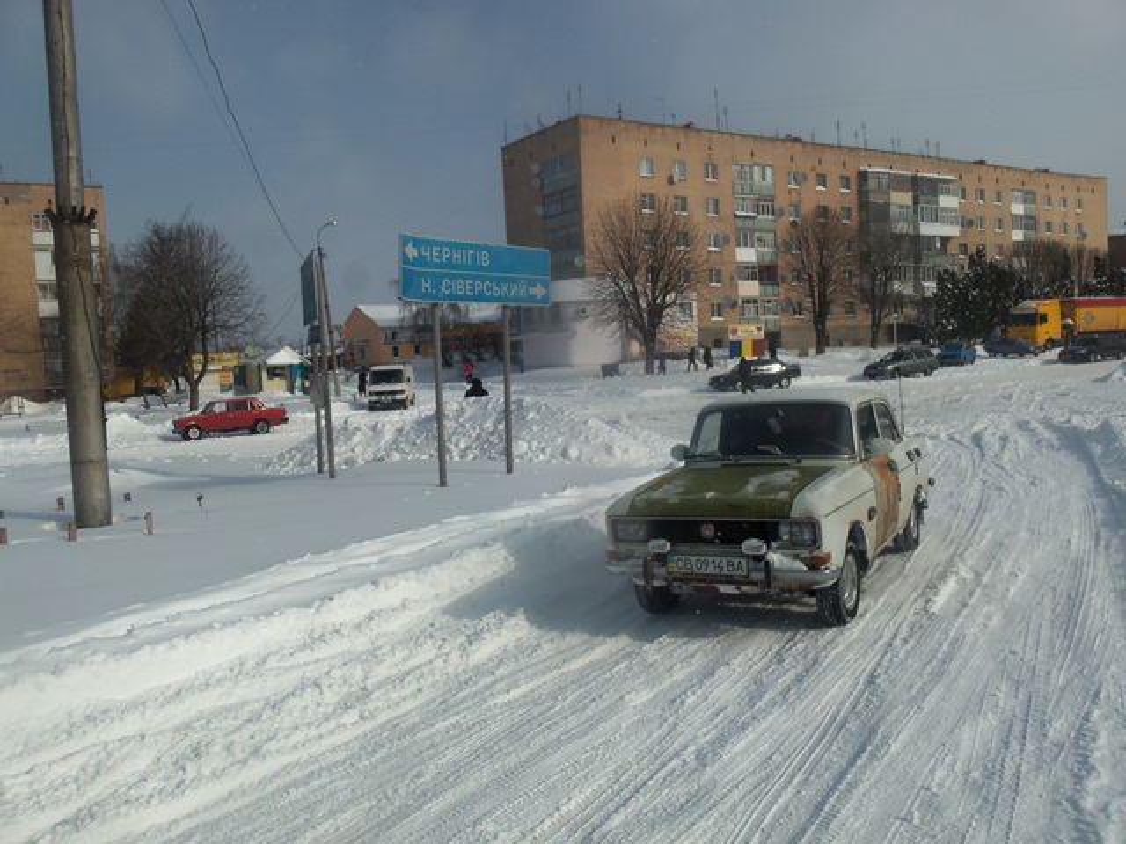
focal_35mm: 29
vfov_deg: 48.2
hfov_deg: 61.7
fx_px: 943
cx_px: 563
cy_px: 422
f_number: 8.6
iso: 80
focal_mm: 5.2
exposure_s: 1/400
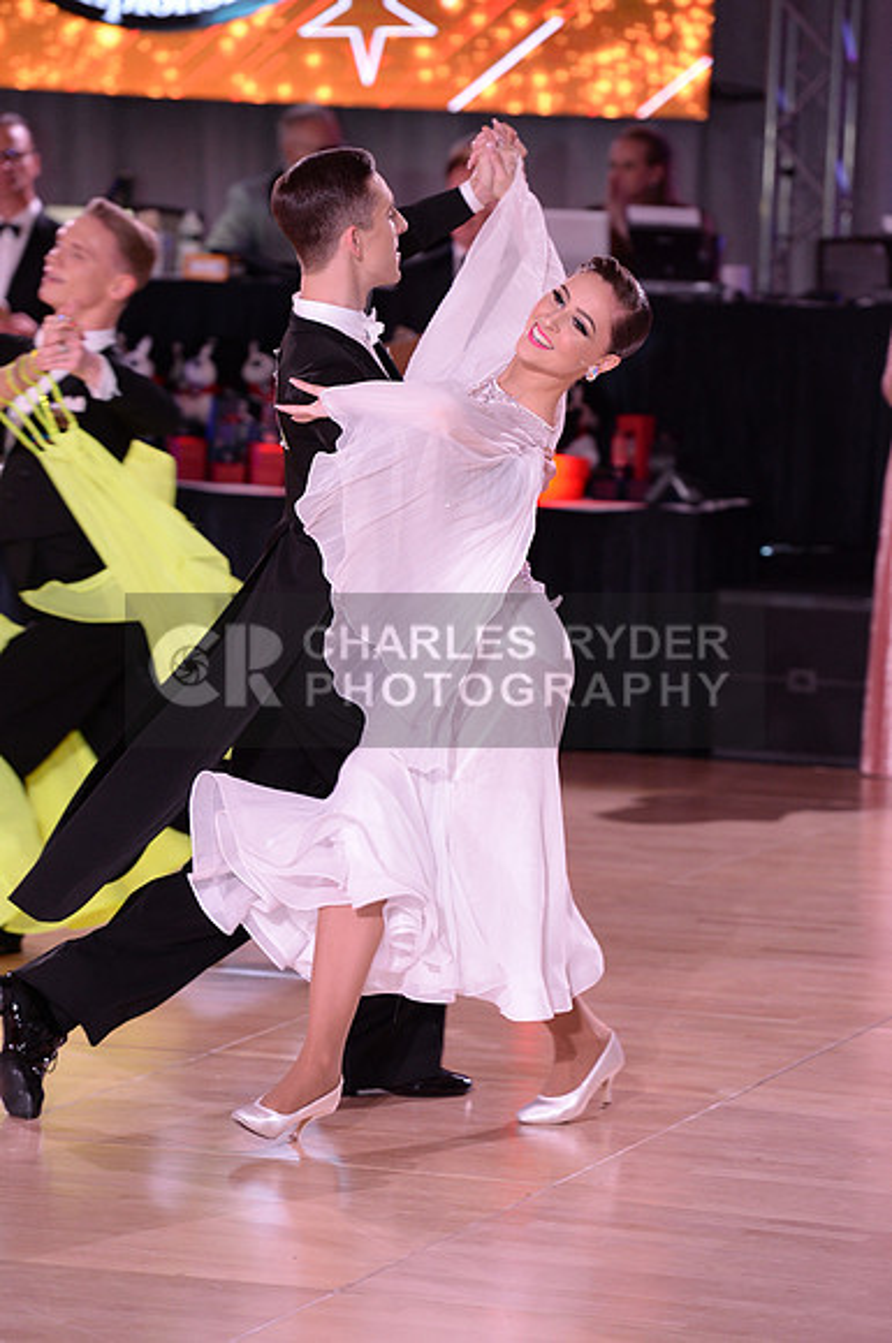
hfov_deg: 8.8
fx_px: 5778
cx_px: 446
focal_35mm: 155
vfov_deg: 13.3
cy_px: 672
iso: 2000
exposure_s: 1/250
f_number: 4.5
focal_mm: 155
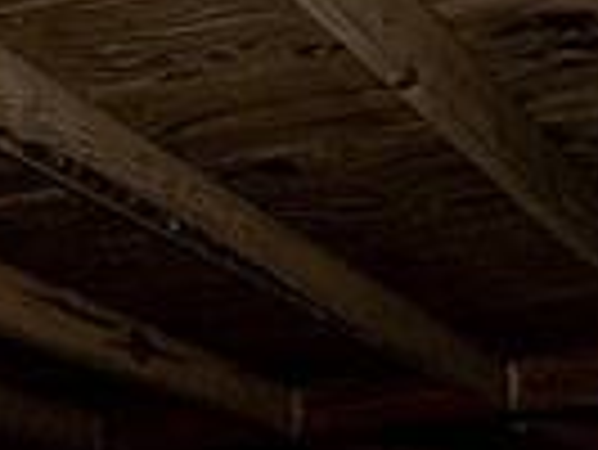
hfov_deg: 17.1
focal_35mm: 114
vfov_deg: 11.3
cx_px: 481
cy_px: 990
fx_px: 1971
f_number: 5.6
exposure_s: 1/250
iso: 80
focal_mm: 35
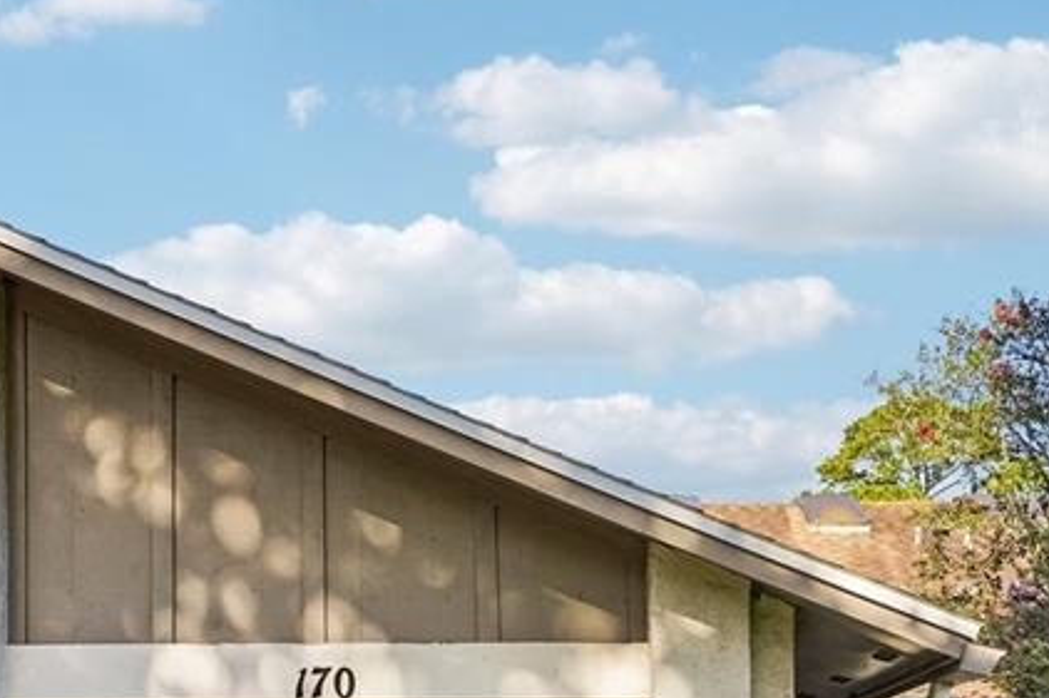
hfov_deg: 29.7
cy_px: 780
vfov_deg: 19.1
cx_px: 542
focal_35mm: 68
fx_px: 1981
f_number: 20
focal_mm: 28
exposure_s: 1/30
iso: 200
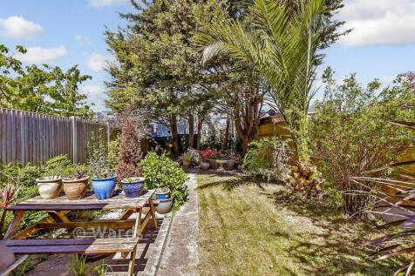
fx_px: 173
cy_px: 138
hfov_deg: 100.4
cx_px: 208
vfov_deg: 77.3
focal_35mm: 15
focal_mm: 10
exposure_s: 1/200
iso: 160
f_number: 6.3
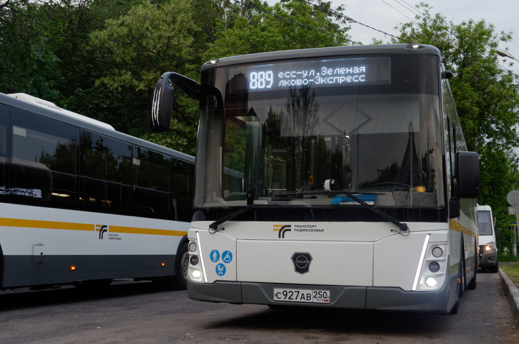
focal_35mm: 45
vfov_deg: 29.7
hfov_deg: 43.7
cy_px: 172
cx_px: 260
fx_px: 647
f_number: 5.6
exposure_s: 1/125
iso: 400
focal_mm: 30
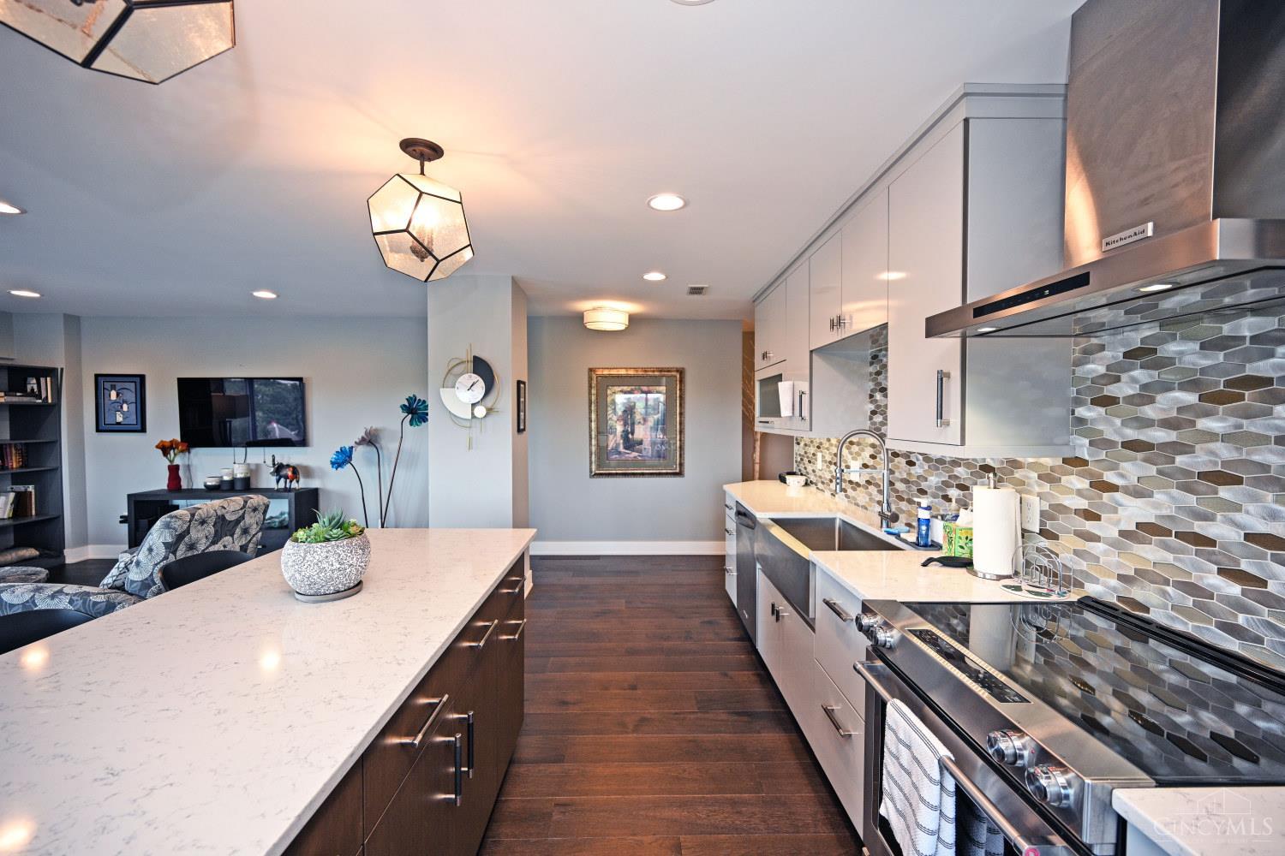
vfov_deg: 81.2
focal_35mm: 14
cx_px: 642
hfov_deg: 104.3
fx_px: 500
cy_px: 428
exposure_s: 1/60
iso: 400
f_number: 4
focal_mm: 14
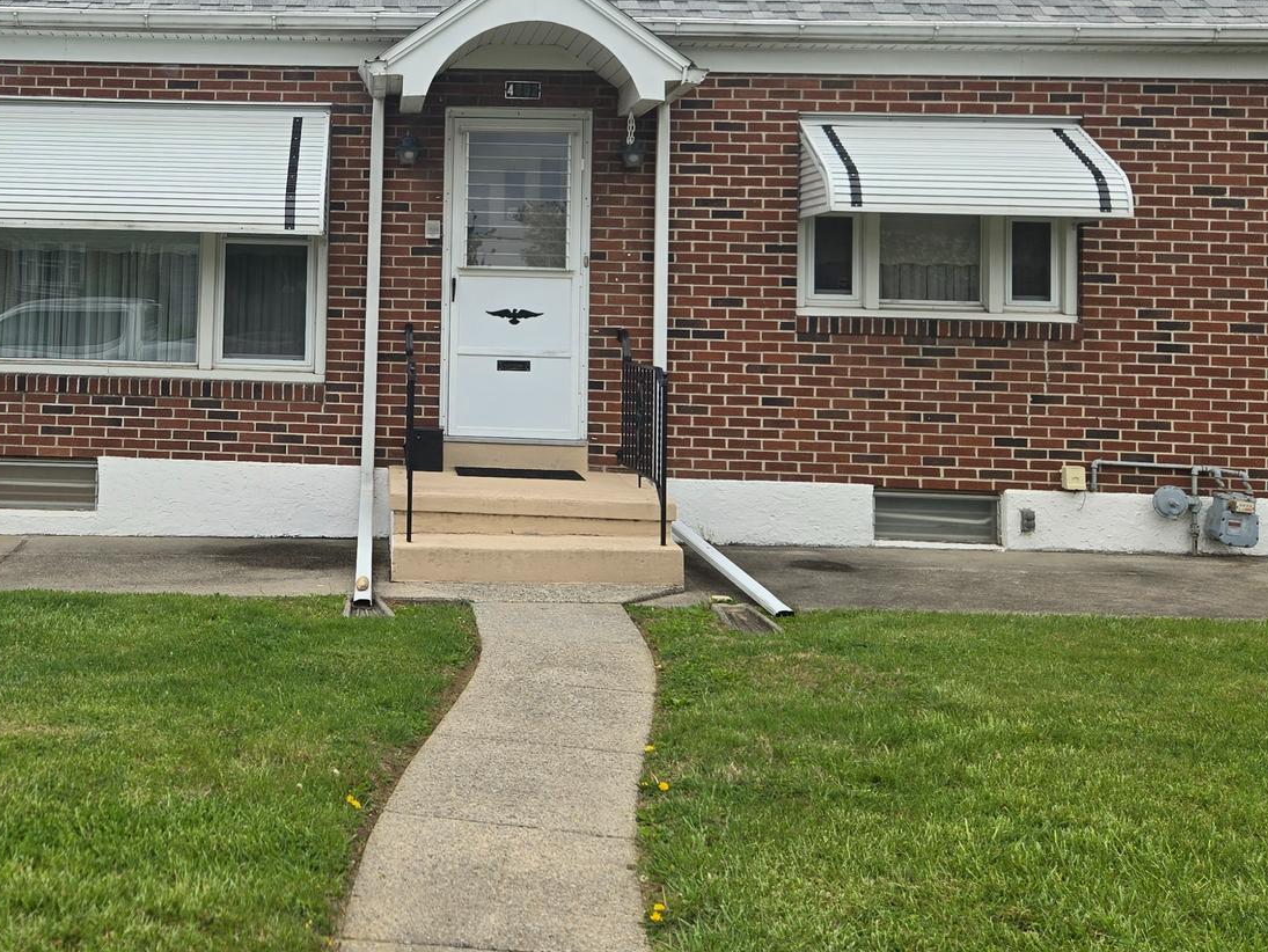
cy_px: 229
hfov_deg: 42.2
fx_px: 1576
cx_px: 284
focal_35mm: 43
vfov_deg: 32.9
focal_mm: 5.4
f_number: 1.8
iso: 25
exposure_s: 1/1936
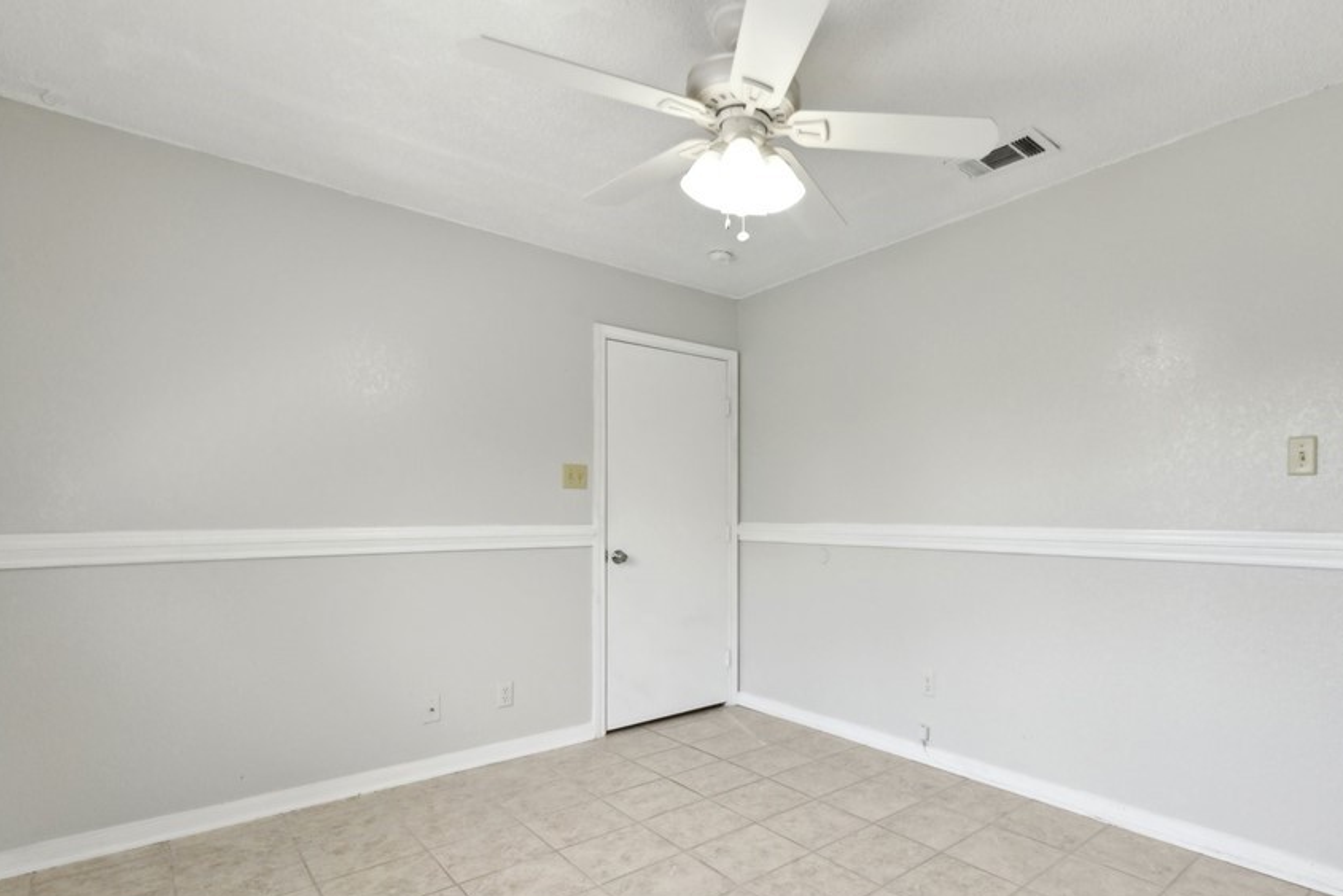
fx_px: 672
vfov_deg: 67.2
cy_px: 499
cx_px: 830
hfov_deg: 88.4
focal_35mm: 18
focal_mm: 14
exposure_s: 1/80
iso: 400
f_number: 8
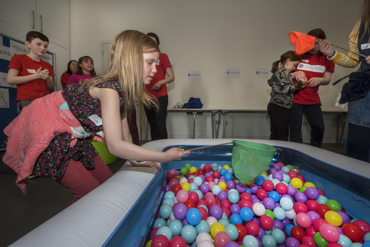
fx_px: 164
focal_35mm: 16
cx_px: 185
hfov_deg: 96.7
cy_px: 124
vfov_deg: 73.8
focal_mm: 16
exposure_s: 1/60
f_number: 6.3
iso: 1000
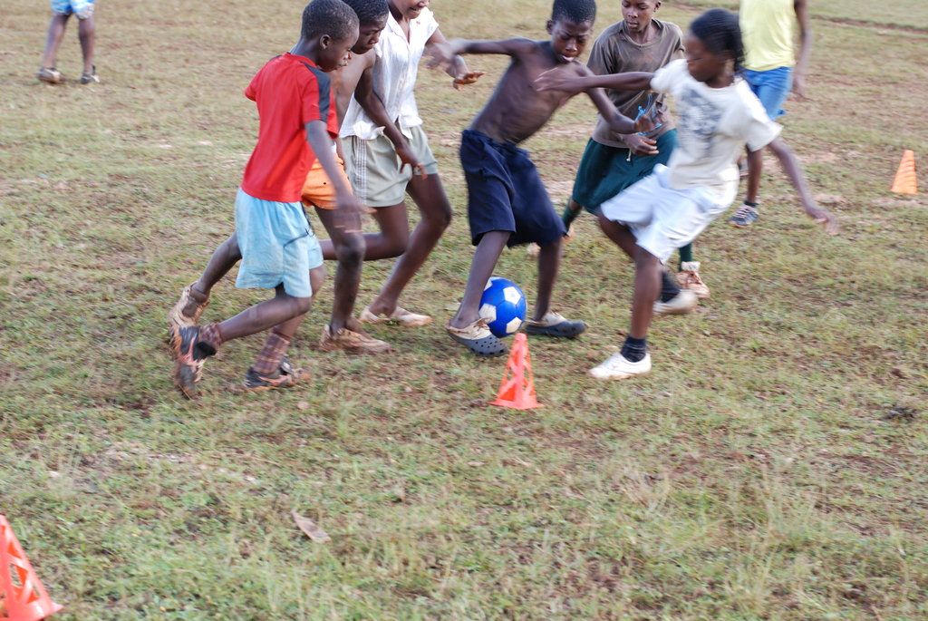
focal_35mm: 75
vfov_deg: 18.2
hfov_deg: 27.0
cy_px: 310
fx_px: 1935
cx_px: 464
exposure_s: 1/100
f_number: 5
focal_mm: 50
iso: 200
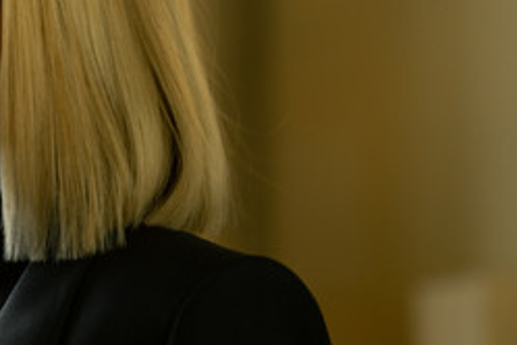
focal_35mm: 273
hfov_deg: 7.5
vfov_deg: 5.0
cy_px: 140
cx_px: 137
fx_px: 3920
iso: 320
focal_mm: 136
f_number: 2.8
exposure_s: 1/200
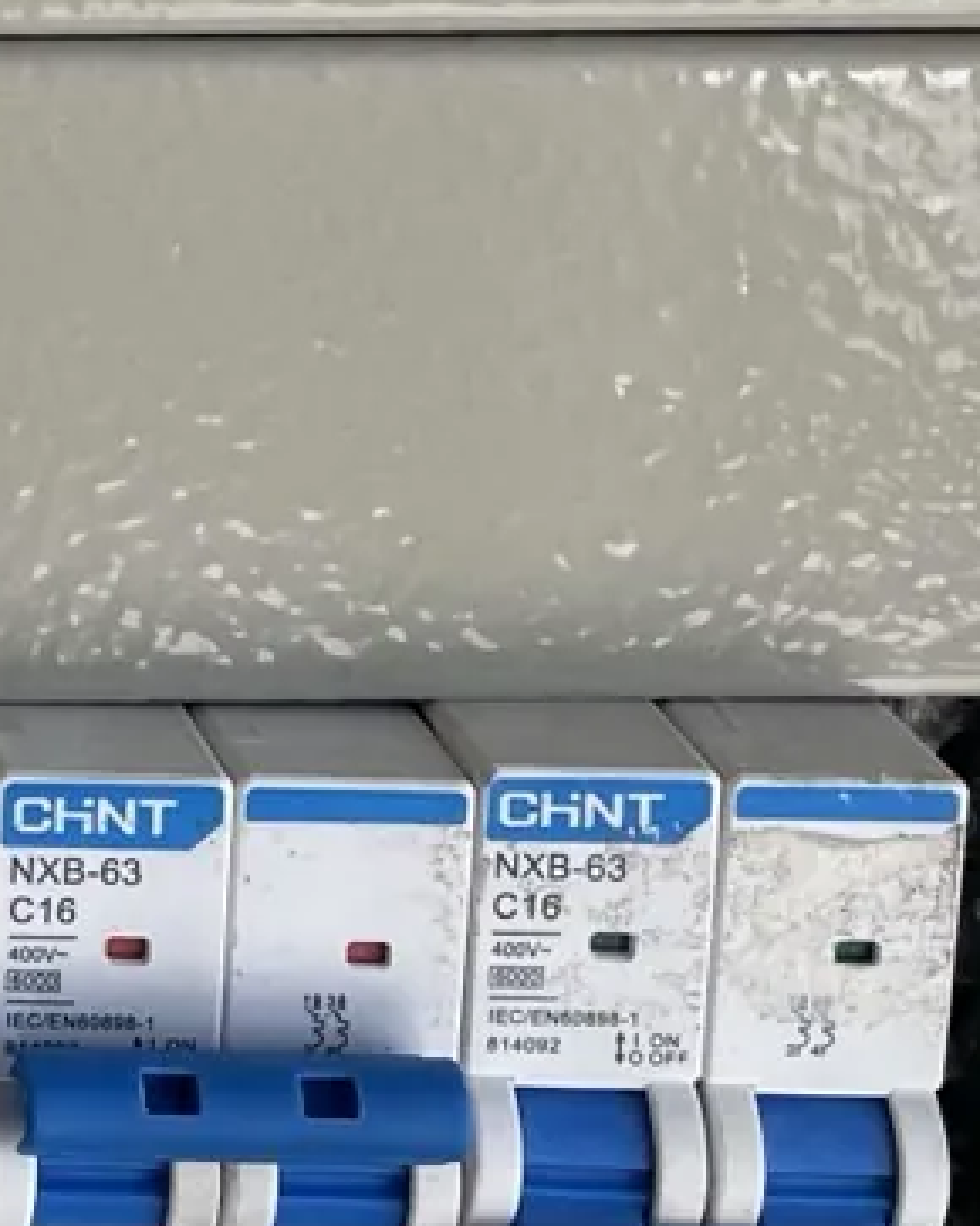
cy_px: -290
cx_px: -899
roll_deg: +0.8
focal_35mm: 112
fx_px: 4064
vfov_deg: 16.4
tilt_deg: -7.0
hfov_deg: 12.3
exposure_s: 1/321
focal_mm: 4.2
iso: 32
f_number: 1.6
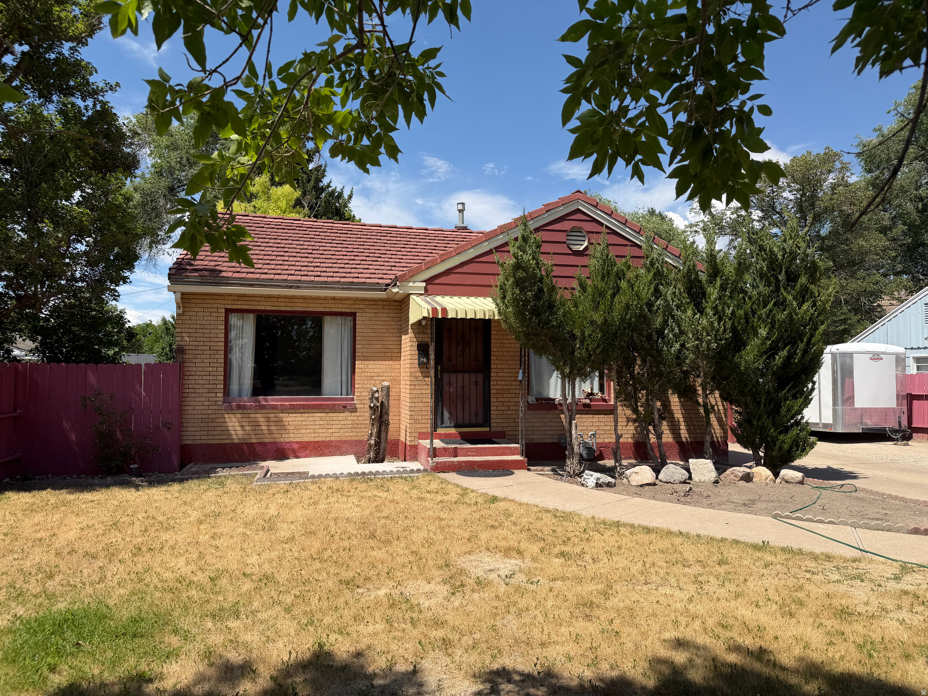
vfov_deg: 56.8
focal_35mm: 24
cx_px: 464
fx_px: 643
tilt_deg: +2.7
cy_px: 348
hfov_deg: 71.6
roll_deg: -0.1
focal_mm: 6.76
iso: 80
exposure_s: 1/4975
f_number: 1.78
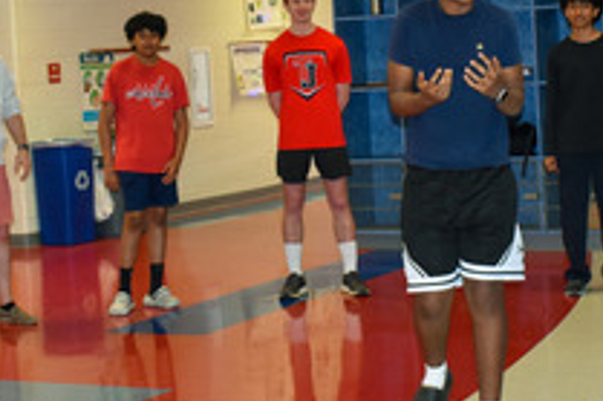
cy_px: 125
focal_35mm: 100
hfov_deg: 20.3
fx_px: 1679
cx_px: 375
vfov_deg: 13.6
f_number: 5
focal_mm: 25
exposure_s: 1/100
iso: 800
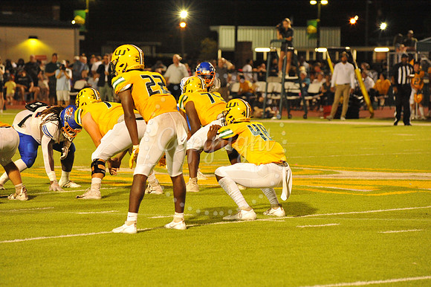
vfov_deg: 6.9
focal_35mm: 200
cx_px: 216
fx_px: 2393
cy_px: 144
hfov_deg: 10.3
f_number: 5.6
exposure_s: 1/200
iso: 6400
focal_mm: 200
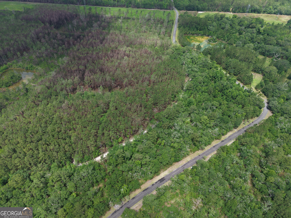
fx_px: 202
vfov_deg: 56.8
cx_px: 146
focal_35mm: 24
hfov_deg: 71.6
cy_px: 109
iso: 100
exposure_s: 1/1500
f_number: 1.8
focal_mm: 8.67
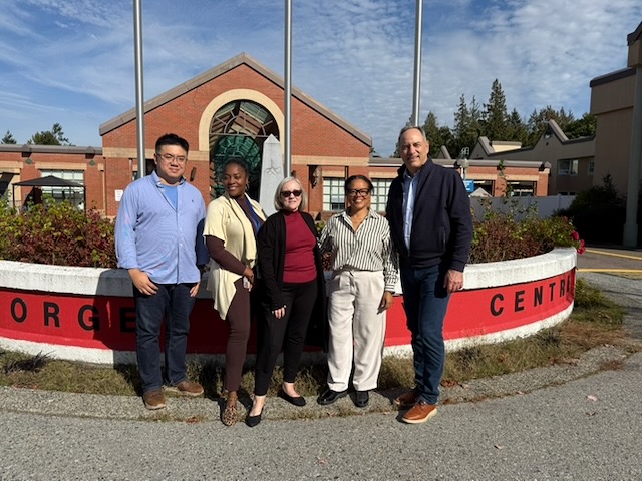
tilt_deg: -5.0
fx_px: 445
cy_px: 240
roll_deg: -0.7
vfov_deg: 56.8
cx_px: 321
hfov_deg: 71.6
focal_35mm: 24
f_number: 1.78
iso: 80
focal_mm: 6.76
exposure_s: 1/6711
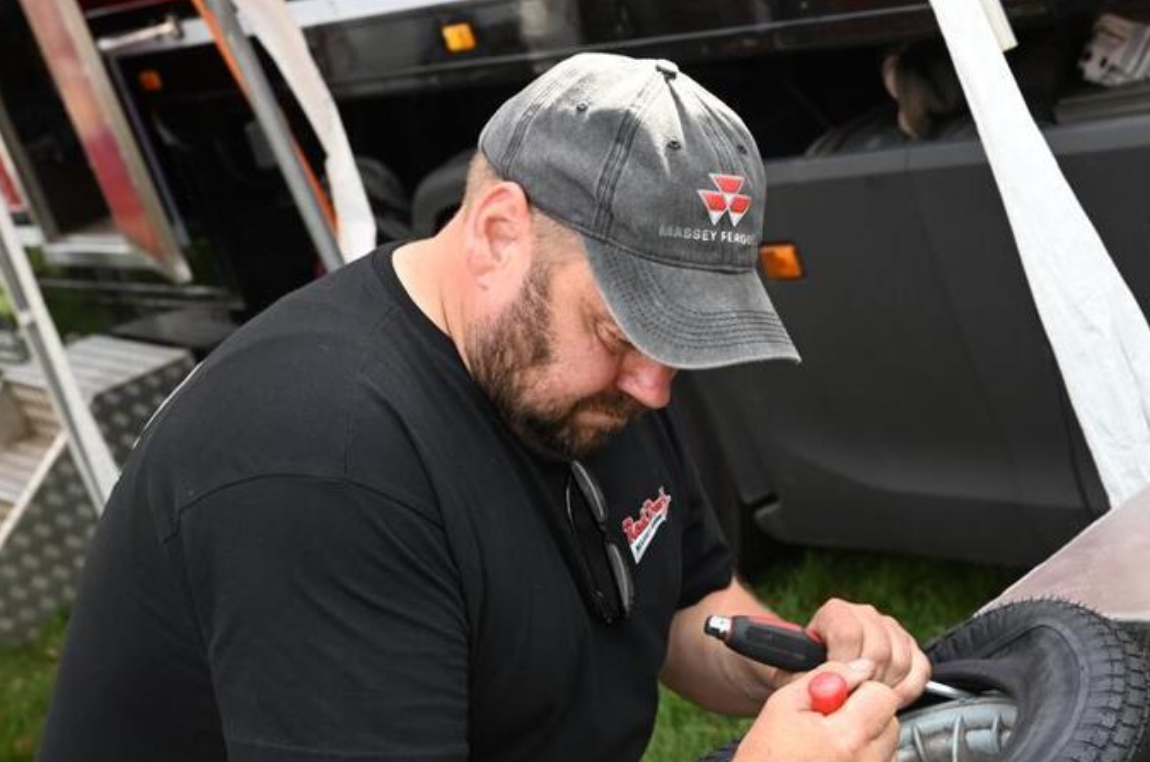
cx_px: 822
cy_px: 482
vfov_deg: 16.8
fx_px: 2583
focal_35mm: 81
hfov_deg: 24.9
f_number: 7.1
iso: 640
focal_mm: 55
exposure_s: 1/200
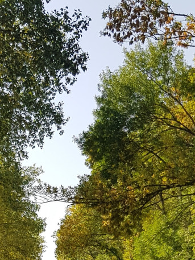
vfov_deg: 19.8
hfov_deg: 16.2
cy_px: 339
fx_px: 683
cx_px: 59
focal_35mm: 91
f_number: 1.7
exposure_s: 1/1412
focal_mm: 4.2
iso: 40
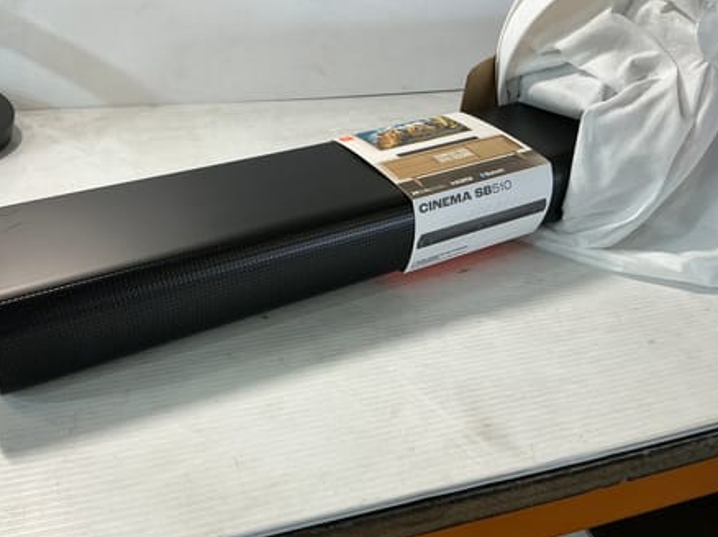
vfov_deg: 44.1
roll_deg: -5.8
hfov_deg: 56.8
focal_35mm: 32
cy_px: 278
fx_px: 663
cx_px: 326
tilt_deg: -32.0
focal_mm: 3
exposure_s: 1/50
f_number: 1.8
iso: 40
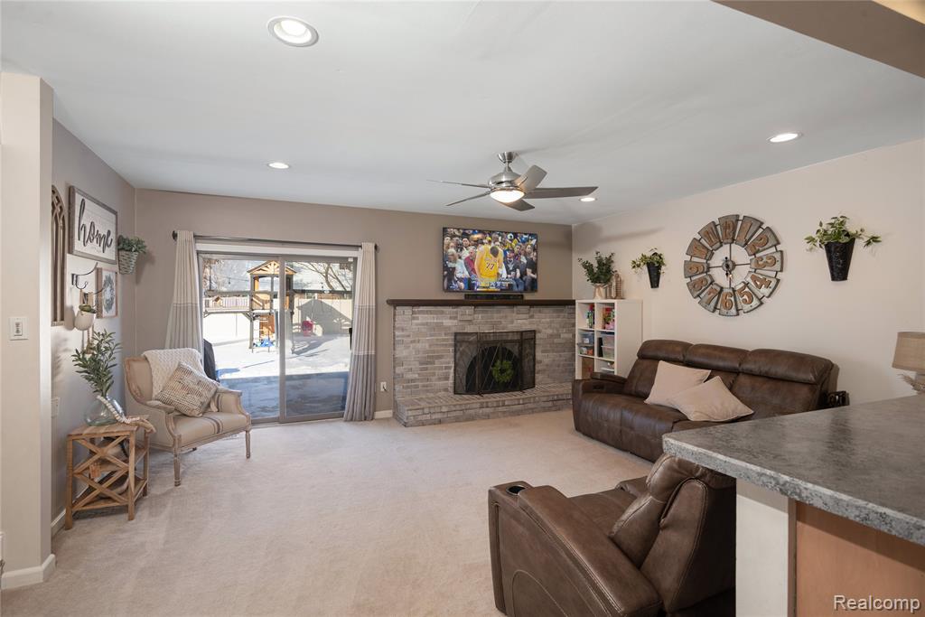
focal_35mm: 17
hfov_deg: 93.3
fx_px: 437
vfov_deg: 70.5
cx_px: 462
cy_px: 308
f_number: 8
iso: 320
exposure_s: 1/60
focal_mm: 17
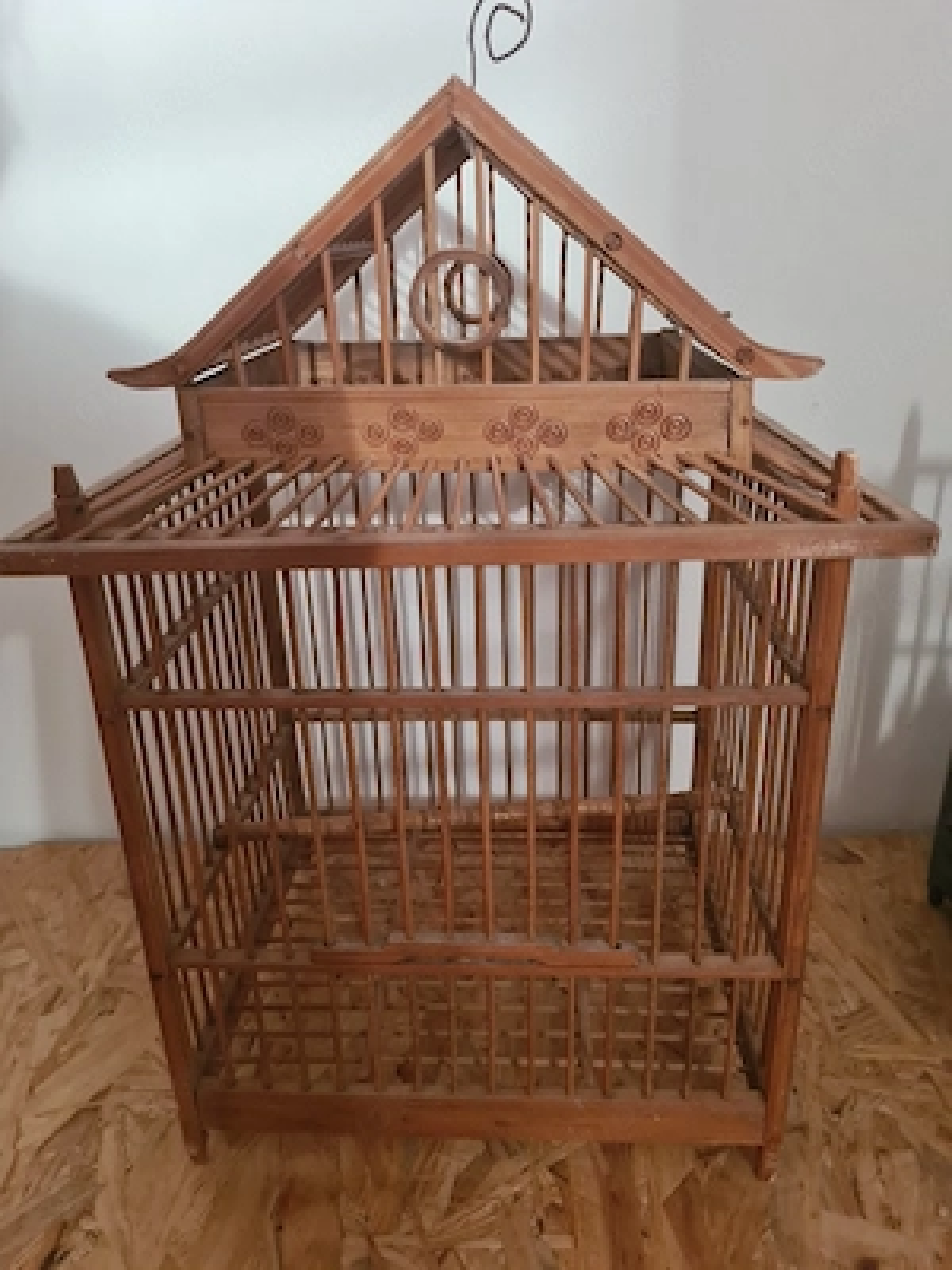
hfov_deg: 53.1
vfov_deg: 67.3
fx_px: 953
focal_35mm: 26
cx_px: 476
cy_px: 635
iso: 640
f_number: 1.8
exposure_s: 1/50
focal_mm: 5.4
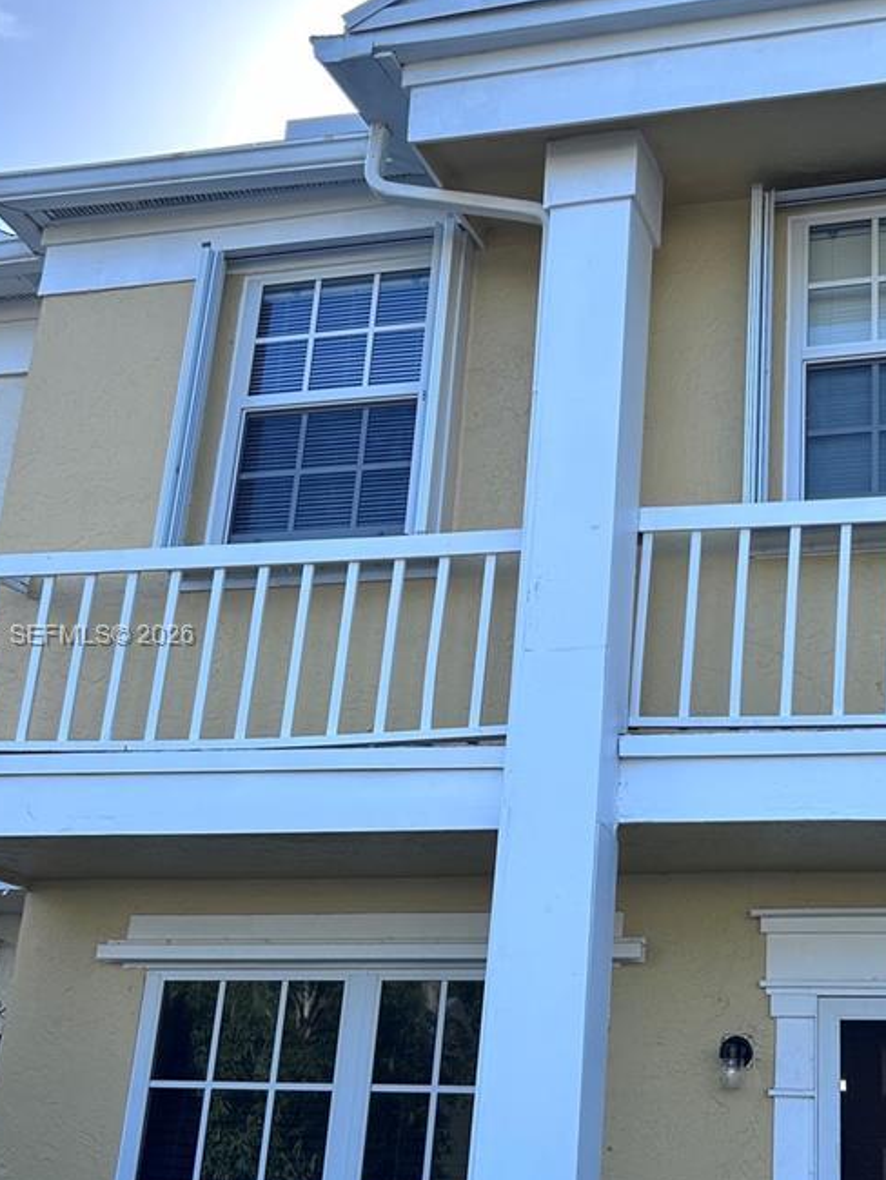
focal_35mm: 48
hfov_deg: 29.8
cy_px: 637
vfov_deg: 39.6
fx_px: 1637
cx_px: 675
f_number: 1.5
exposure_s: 1/1698
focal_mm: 5.7
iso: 50
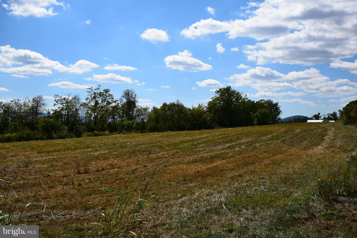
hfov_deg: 53.1
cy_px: 119
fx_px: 357
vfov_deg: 36.9
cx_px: 178
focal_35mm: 36
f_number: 11
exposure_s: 1/500
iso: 200
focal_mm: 24
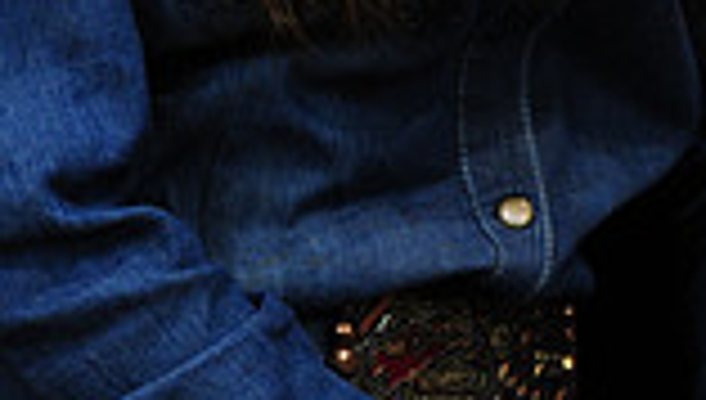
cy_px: -760
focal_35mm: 474
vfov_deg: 2.5
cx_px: 362
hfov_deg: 4.5
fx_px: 8890
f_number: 4
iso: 640
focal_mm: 82
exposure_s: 1/125
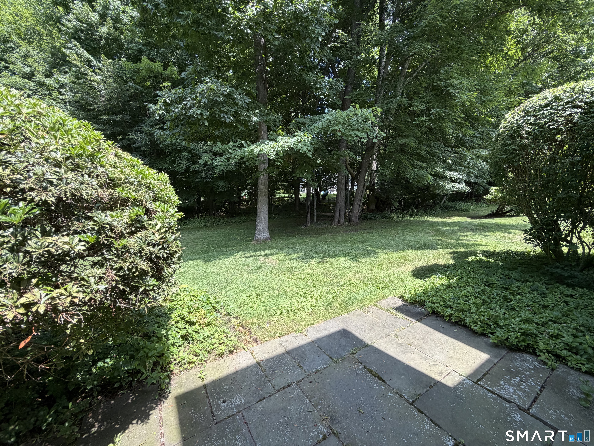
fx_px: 240
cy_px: 223
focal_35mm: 14
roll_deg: +0.0
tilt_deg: -5.8
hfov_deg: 102.1
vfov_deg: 85.7
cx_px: 297
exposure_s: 1/479
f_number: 2.2
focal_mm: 2.22
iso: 64
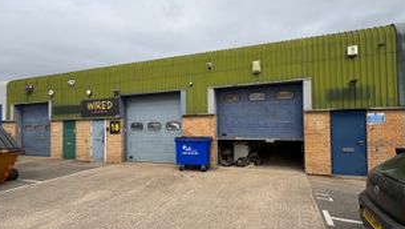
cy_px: 122
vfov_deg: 55.9
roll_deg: +1.7
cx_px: 206
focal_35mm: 20
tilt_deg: +2.0
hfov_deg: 86.6
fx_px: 215
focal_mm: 2.22
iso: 50
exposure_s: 1/1789
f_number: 2.2
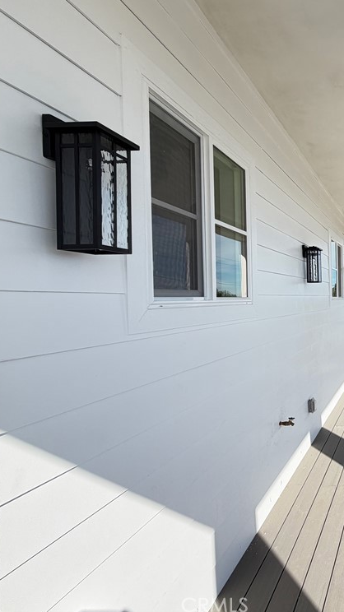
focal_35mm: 21
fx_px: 341
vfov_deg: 83.9
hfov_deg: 41.8
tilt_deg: -1.1
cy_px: 301
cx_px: 384
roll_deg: +1.3
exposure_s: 1/770
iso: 40
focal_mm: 2.22
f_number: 2.2
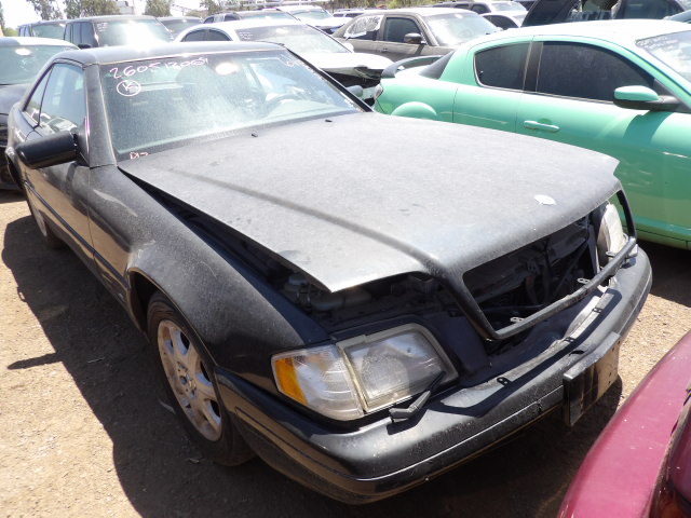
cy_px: 259
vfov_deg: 56.8
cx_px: 346
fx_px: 479
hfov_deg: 71.6
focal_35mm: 24
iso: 100
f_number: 3.2
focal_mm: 4.3
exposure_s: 1/559
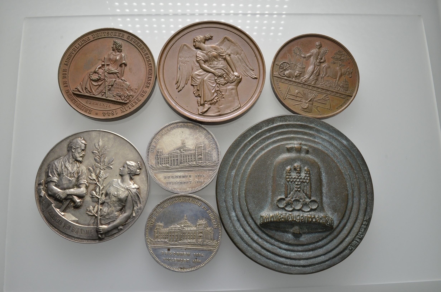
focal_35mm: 36
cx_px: 220
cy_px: 146
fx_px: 440
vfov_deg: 36.7
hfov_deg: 53.2
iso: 400
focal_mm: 24
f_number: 14
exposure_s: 1/125
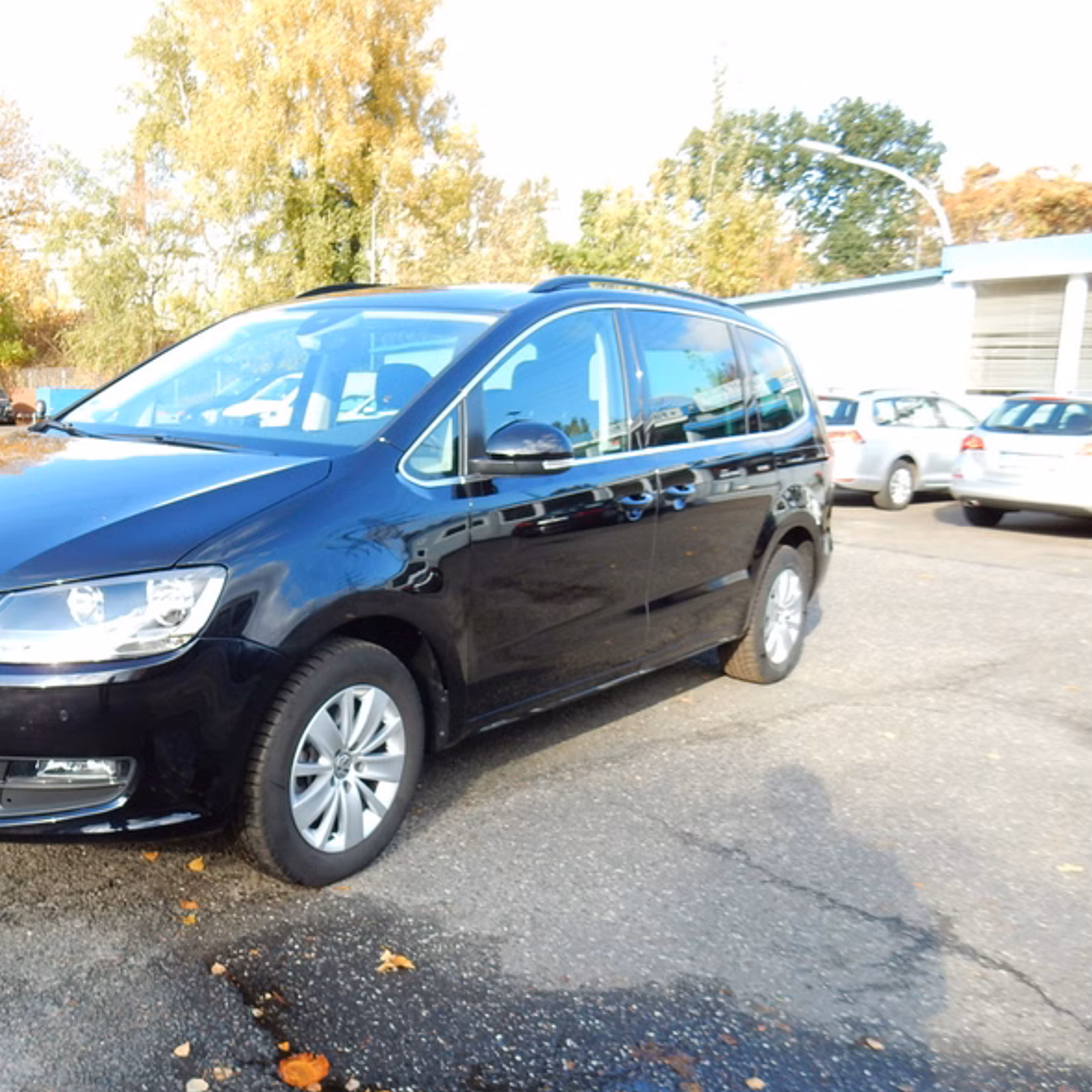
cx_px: 376
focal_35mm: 30
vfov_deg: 54.0
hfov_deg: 53.1
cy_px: 549
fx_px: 1071
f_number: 3.7
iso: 125
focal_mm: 4.5
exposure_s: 1/160
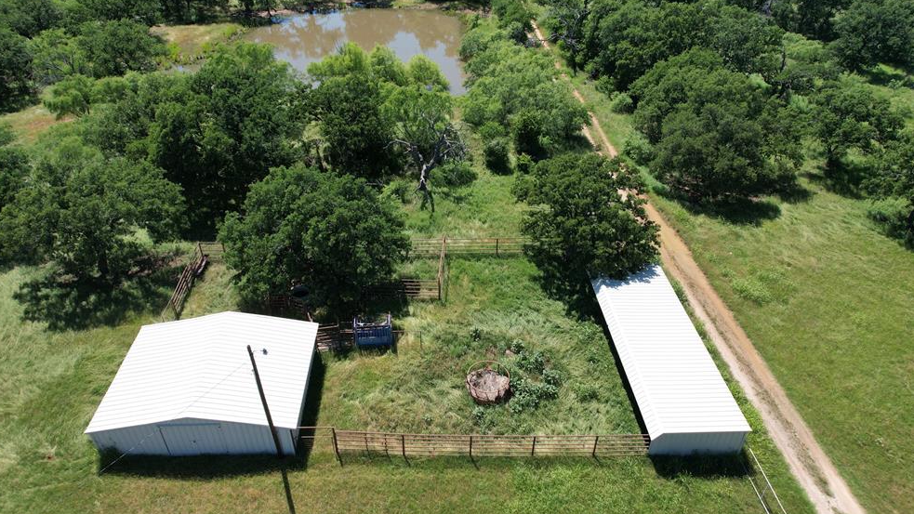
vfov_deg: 47.6
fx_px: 582
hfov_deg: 76.3
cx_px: 465
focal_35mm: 24
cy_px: 231
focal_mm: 8.38
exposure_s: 1/1250
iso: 100
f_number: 2.8
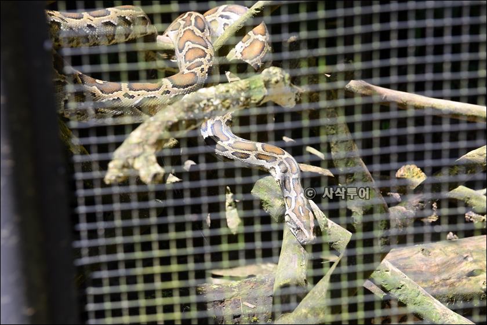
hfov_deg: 28.8
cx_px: 244
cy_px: 162
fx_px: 947
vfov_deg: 19.5
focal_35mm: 70
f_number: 7.1
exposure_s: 1/200
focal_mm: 70
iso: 320
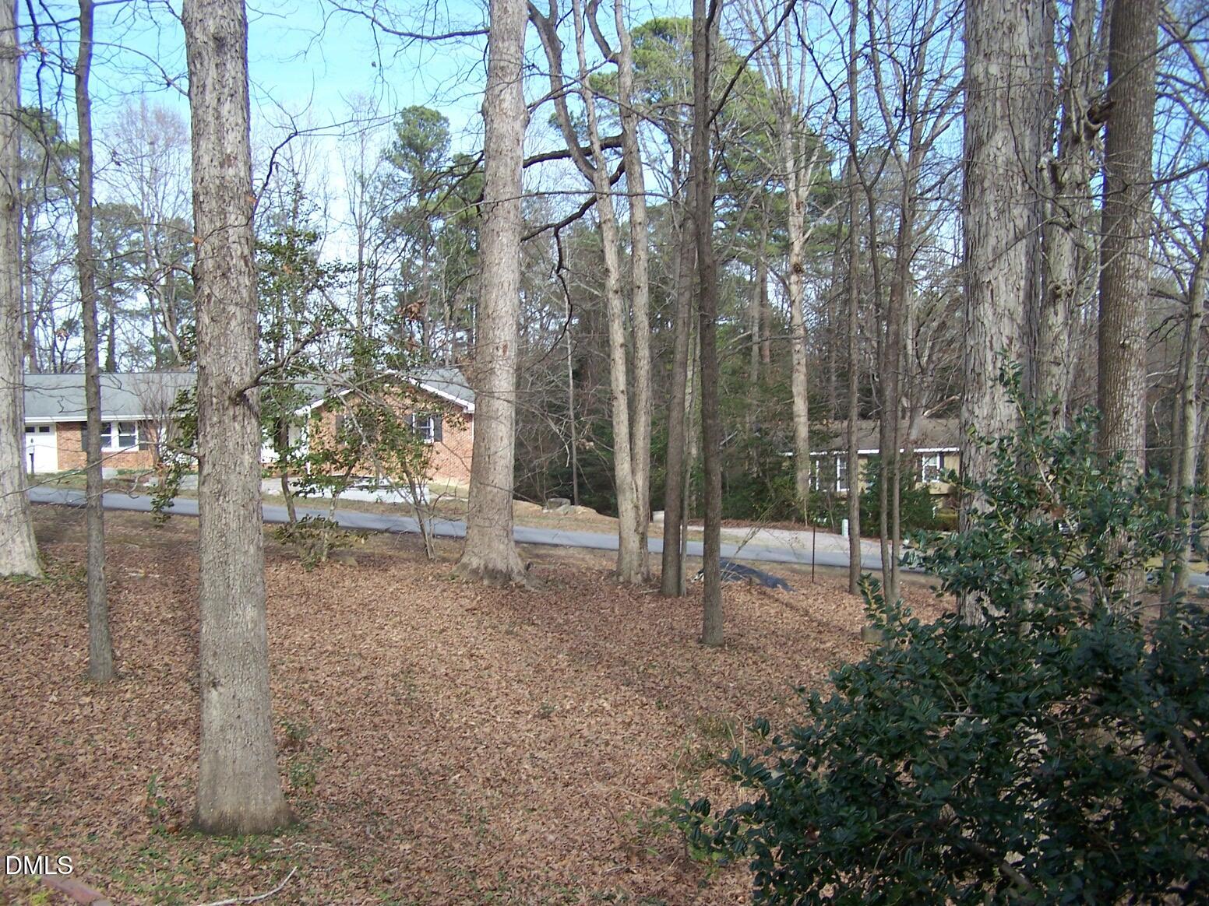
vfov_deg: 37.7
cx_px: 604
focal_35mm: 38
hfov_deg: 49.0
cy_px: 453
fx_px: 1327
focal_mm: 6.3
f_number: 2.8
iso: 80
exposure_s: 1/350
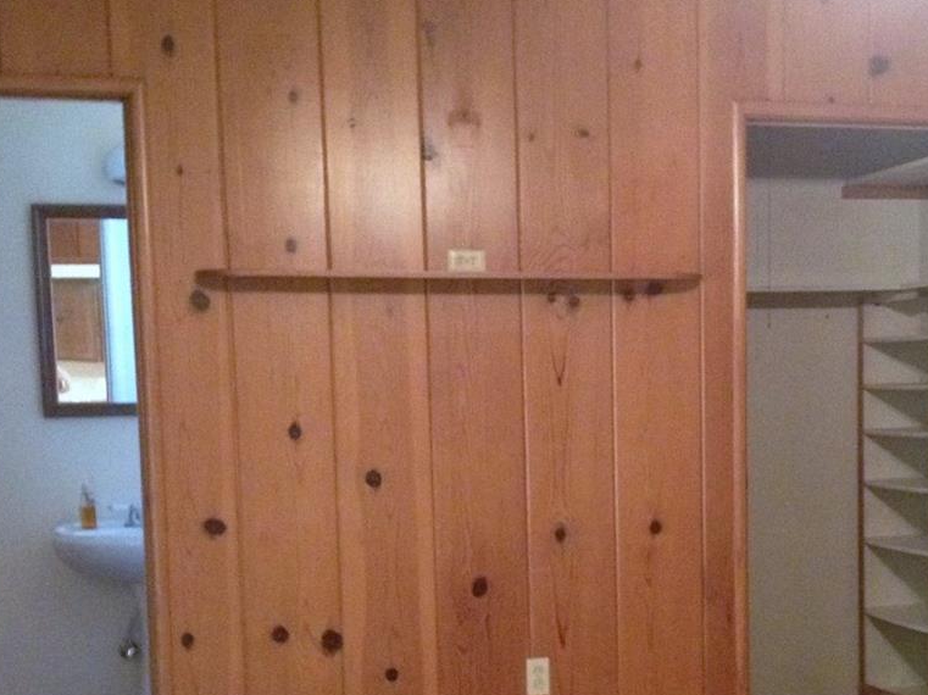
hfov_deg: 28.0
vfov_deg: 21.0
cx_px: 606
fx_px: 1849
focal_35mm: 69
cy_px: 560
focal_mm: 4.28
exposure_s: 1/15
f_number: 2.4
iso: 500
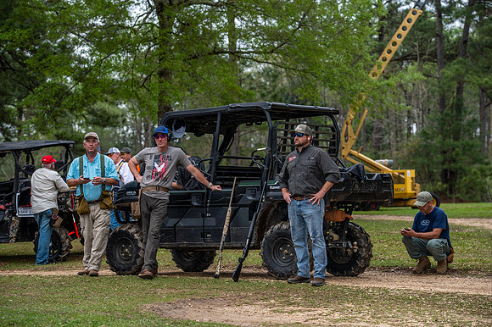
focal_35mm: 102
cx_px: 246
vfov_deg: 13.4
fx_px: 1393
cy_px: 164
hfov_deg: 20.0
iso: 125
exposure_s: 1/250
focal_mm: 102
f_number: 4.5
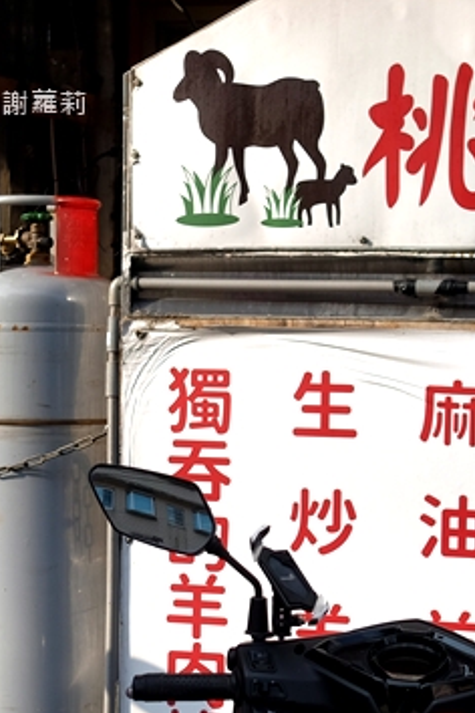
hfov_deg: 15.4
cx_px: 248
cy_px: 514
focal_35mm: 89
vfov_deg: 22.7
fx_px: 1761
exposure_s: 1/480
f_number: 2.8
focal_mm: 23
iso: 100
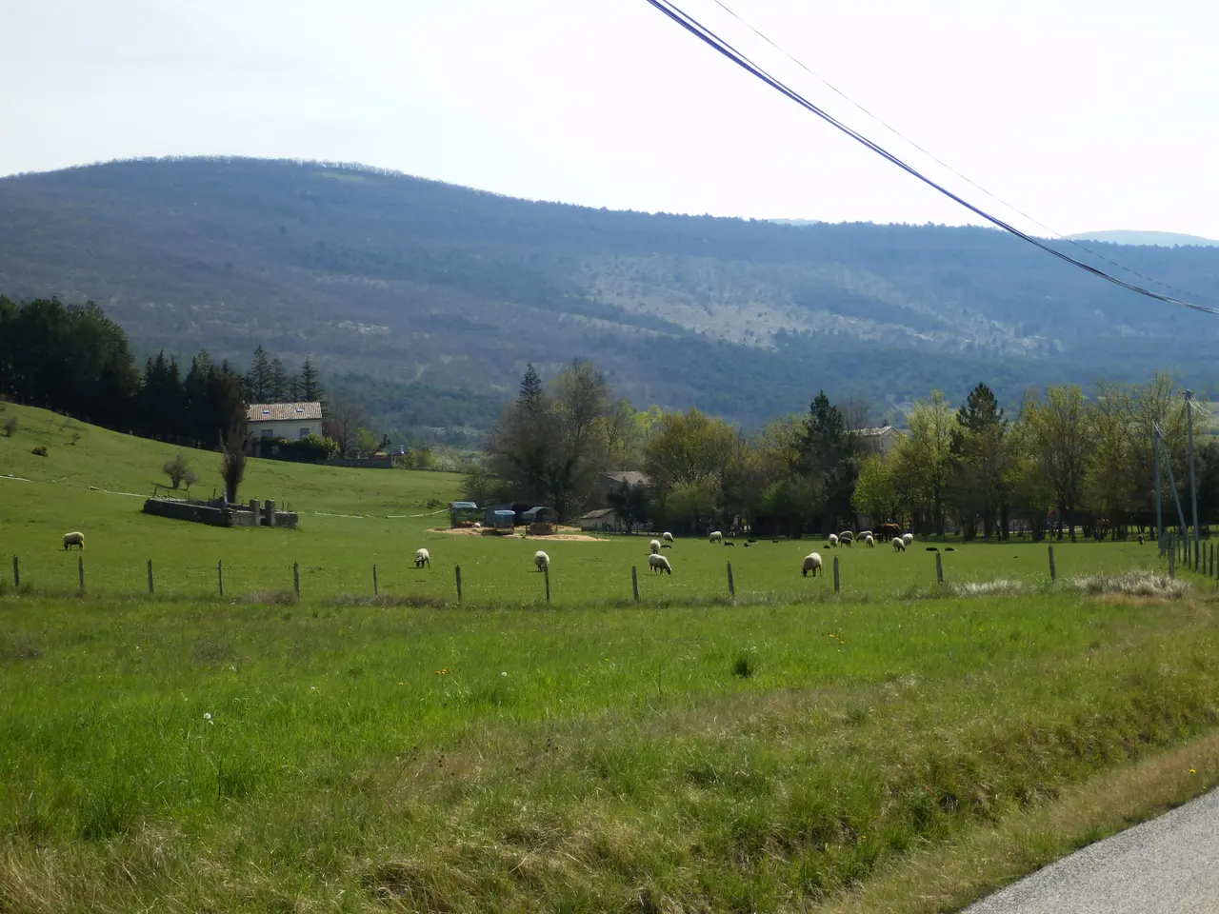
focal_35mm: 54
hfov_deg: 35.5
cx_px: 610
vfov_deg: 27.0
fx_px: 1902
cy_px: 457
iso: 80
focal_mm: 9.8
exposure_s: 1/800
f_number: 4.1
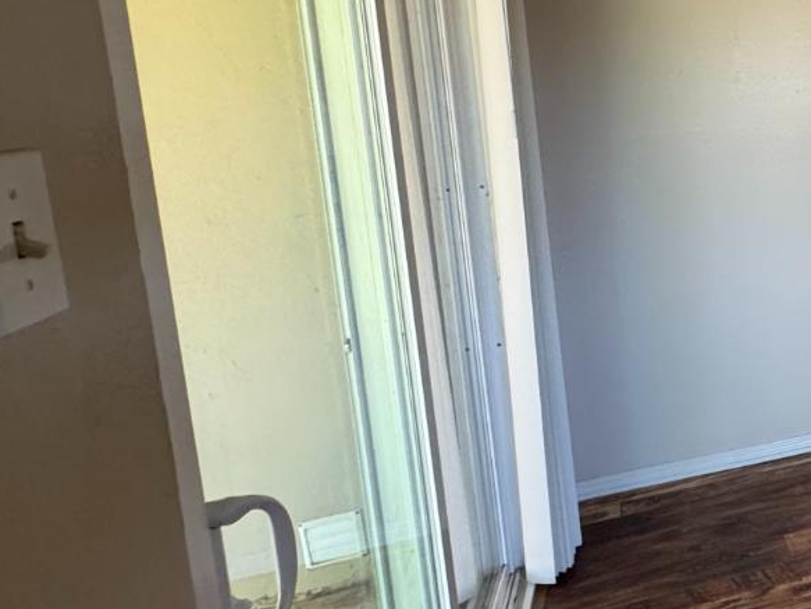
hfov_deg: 37.5
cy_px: 141
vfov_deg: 38.5
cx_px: 993
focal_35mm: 36
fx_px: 844
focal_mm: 2.22
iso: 320
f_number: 2.2
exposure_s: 1/99
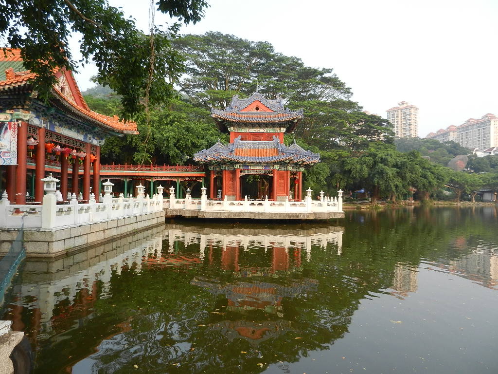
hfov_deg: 69.4
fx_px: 360
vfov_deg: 54.9
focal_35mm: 25
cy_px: 187
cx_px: 249
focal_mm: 4.5
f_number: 3.5
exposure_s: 1/320
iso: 160
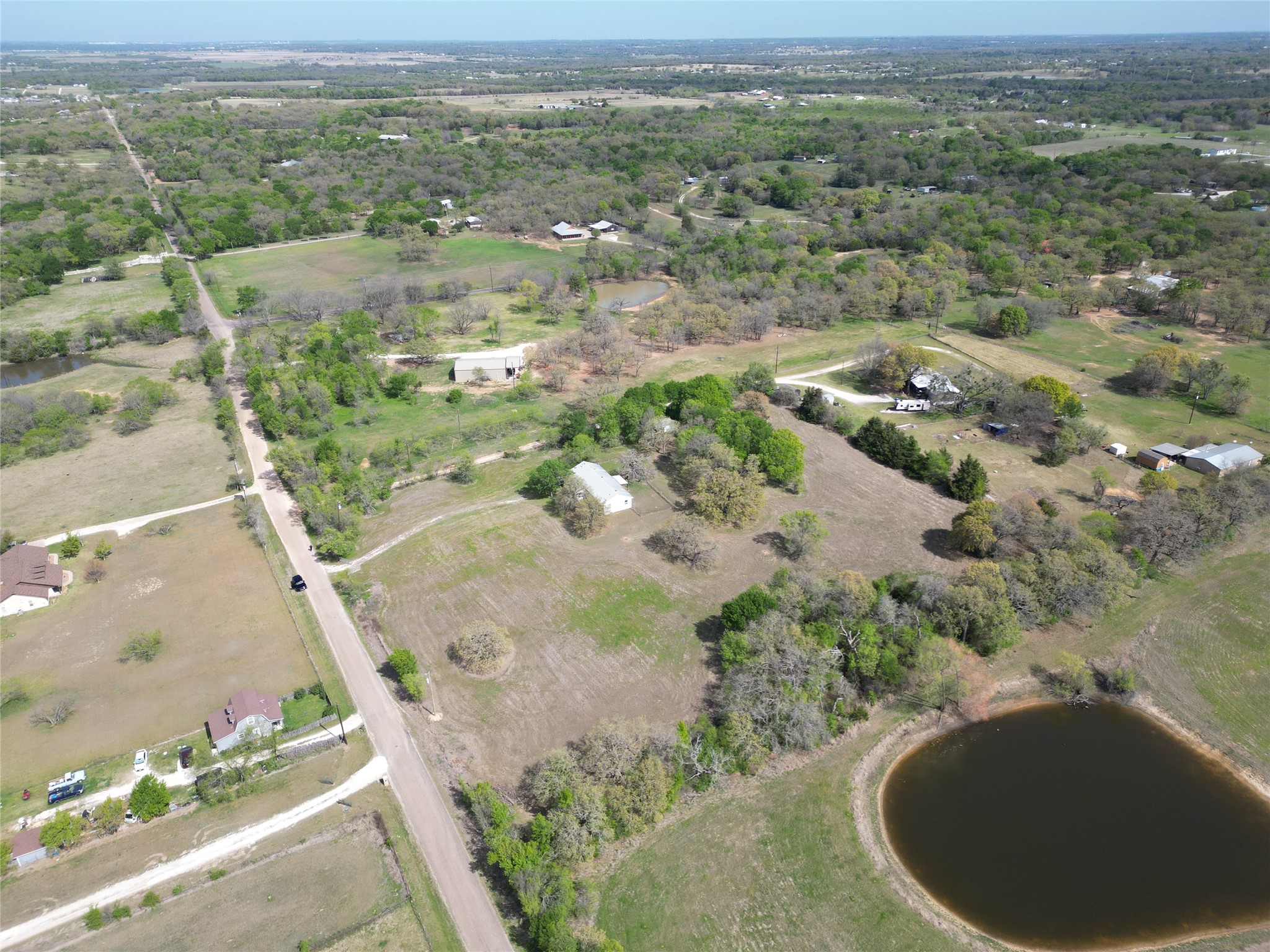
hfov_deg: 71.6
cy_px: 476
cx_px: 635
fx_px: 881
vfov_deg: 56.8
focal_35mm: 24
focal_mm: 6.72
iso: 100
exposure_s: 1/2500
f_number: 1.7
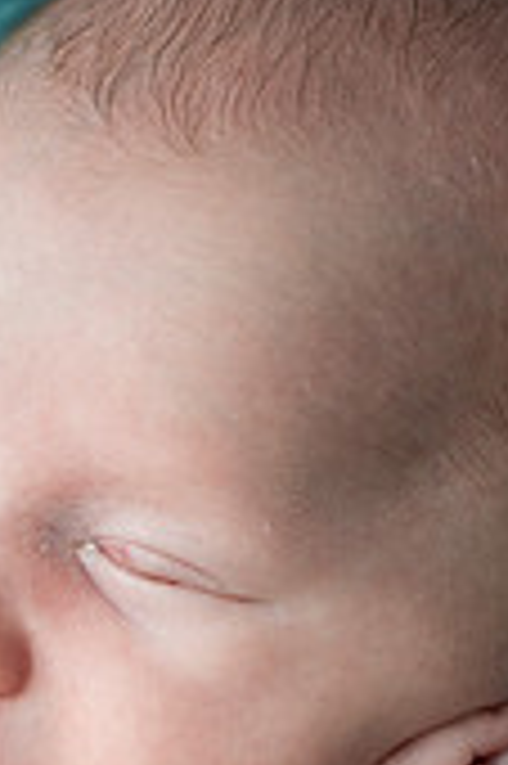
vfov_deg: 8.6
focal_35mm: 238
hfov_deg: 5.8
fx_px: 5048
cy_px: 850
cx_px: 121
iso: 1000
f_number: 3.5
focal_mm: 90
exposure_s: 1/320
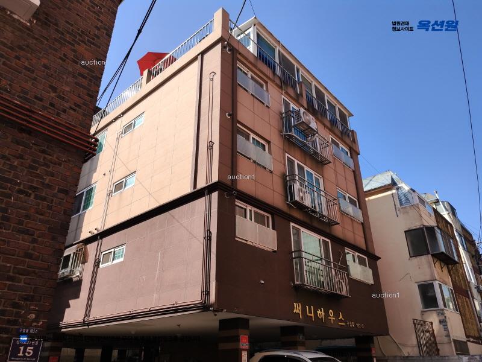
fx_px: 390
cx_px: 241
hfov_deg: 63.4
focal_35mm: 28
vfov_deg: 49.7
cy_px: 181
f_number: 1.75
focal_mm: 4.77
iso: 99
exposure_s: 1/3354
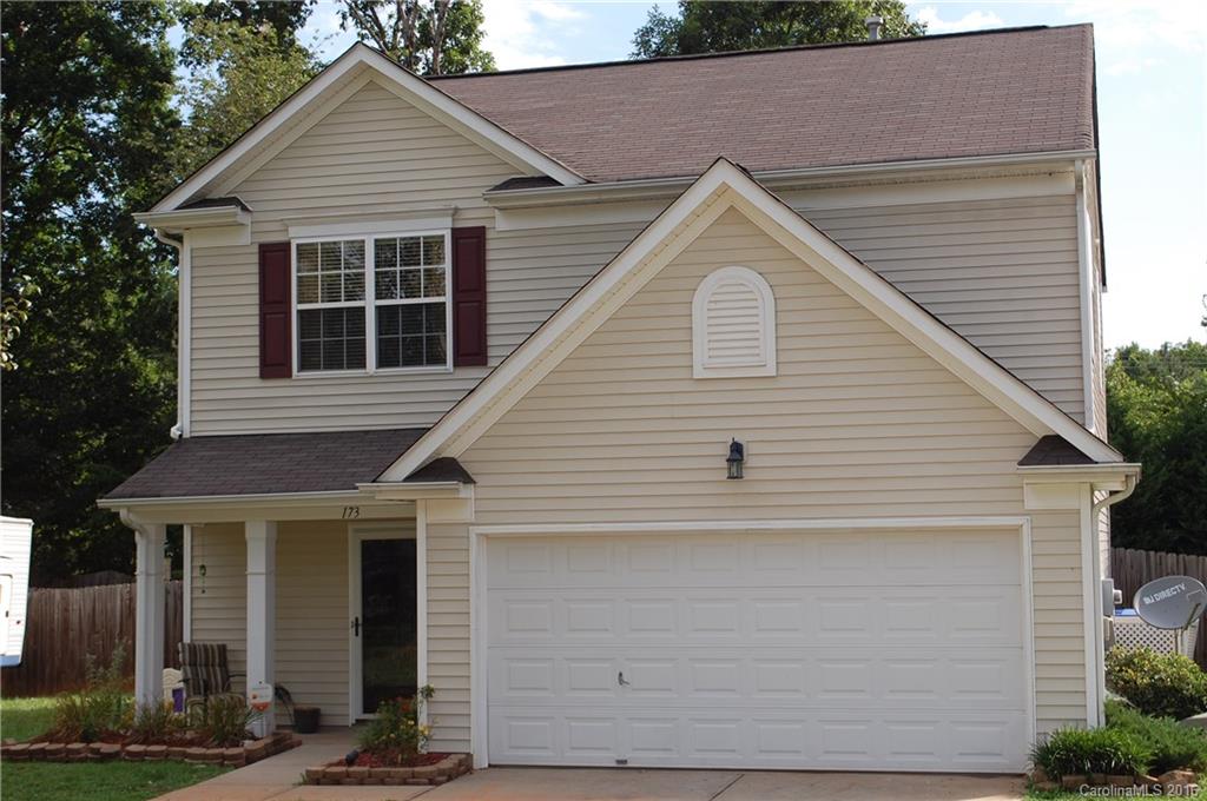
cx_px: 604
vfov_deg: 23.7
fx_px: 1909
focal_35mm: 57
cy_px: 400
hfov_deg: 35.1
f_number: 7.1
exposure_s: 1/200
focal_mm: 38
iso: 200
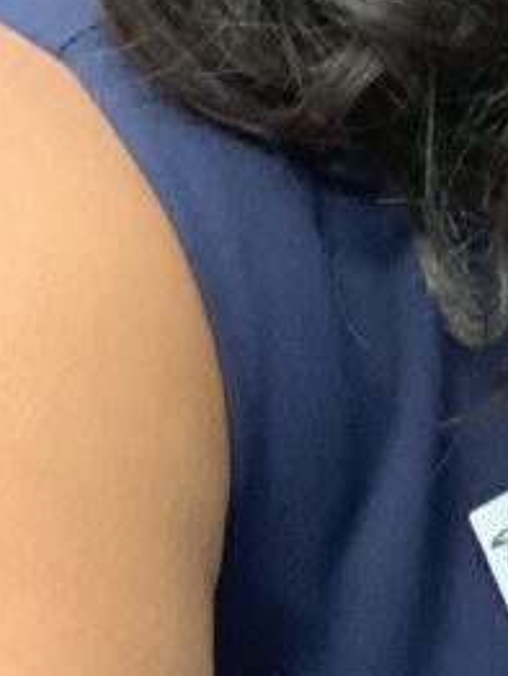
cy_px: 191
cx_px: 861
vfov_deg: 15.7
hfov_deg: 11.2
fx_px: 2442
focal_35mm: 125
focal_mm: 2.87
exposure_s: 1/30
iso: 250
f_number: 2.2
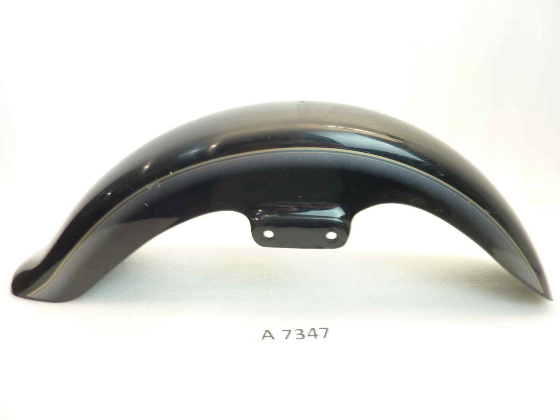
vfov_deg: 54.9
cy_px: 210
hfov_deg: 69.4
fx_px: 404
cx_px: 280
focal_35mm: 25
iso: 80
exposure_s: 1/8
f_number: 3.3
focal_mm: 4.1
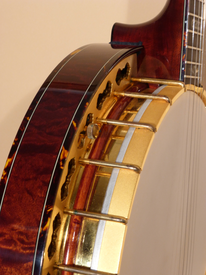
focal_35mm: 96
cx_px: 103
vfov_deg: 20.4
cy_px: 138
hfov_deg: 15.4
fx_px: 762
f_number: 5.3
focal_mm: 17.1
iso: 200
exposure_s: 1/60
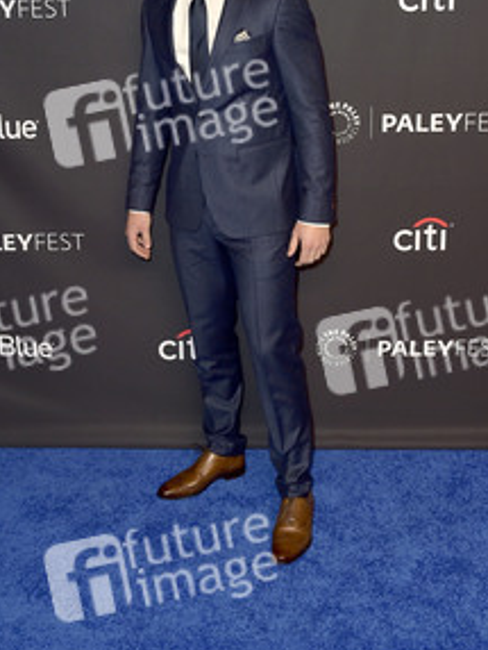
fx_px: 807
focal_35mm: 43
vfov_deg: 43.3
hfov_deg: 33.6
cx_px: 228
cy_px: 227
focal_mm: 32
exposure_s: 1/250
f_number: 6.3
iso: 250
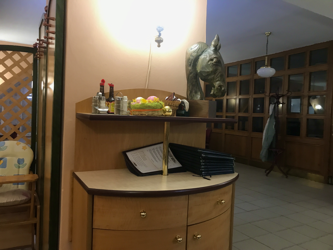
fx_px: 269
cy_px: 125
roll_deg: -2.6
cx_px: 166
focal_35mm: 28
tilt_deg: -0.2
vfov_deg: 49.7
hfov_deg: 63.4
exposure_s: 1/17
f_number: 1.8
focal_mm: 3.99
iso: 100
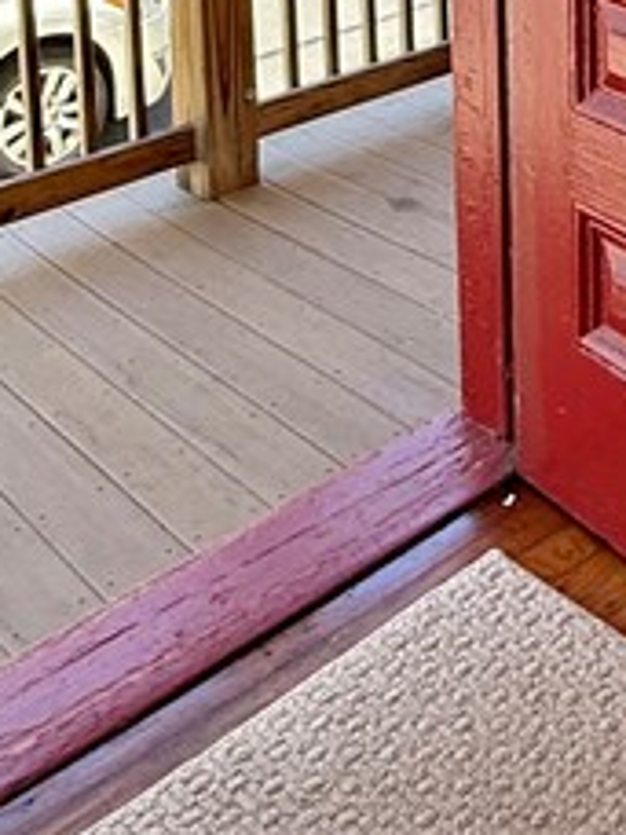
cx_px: 502
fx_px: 1519
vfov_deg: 25.8
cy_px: -286
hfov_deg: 23.0
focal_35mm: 63
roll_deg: +1.1
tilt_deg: -5.4
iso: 64
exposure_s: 1/270
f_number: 2.2
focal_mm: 2.22
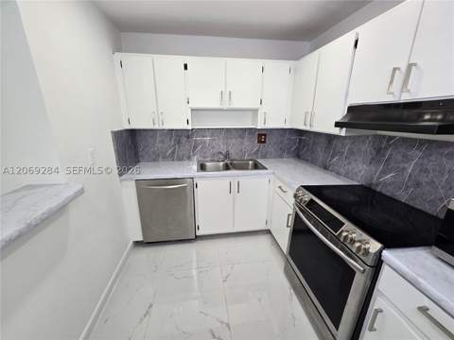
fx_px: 170
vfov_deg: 89.9
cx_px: 227
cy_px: 170
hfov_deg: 106.2
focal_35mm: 13
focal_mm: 2.2
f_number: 2.2
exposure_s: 1/60
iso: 64
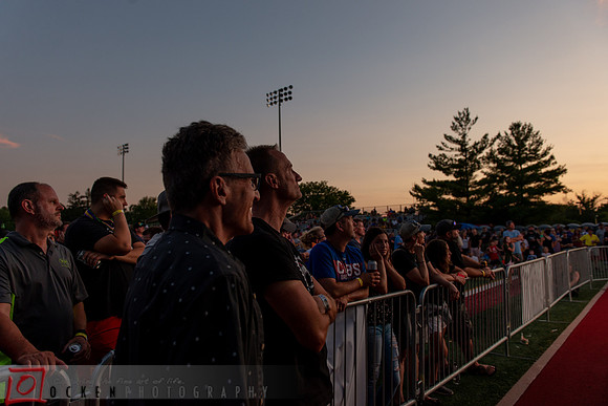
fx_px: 405
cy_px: 203
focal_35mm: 24
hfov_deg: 73.7
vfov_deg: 53.2
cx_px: 304
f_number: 4
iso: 800
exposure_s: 1/160
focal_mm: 24
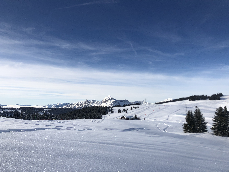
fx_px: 185
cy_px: 86
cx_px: 114
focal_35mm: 28
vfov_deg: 49.7
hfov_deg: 63.4
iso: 20
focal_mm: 4
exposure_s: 1/3745
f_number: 1.8
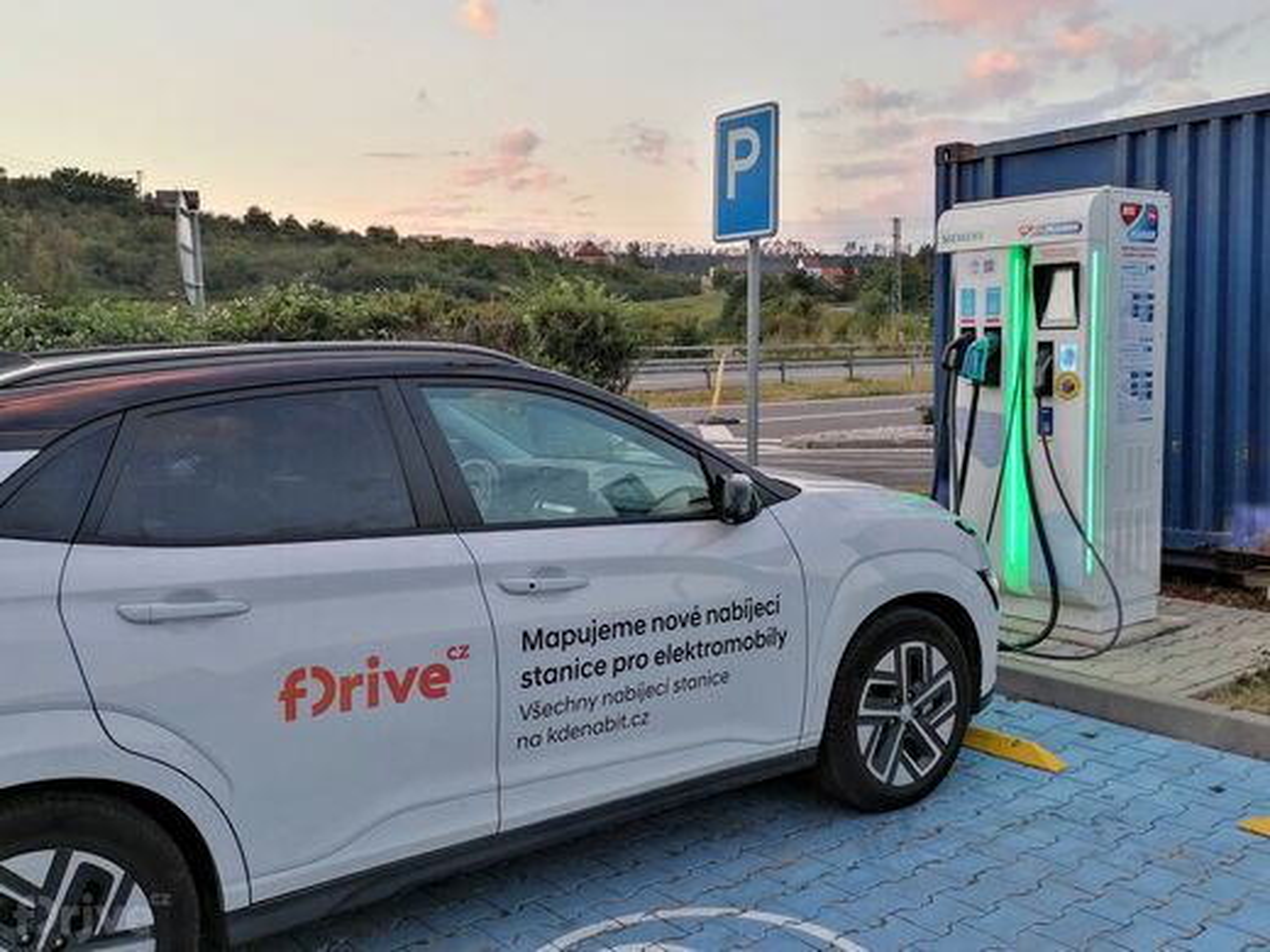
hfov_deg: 51.4
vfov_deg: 39.7
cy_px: 476
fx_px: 1321
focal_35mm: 36
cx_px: 635
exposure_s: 1/100
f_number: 1.8
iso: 64
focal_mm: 5.3
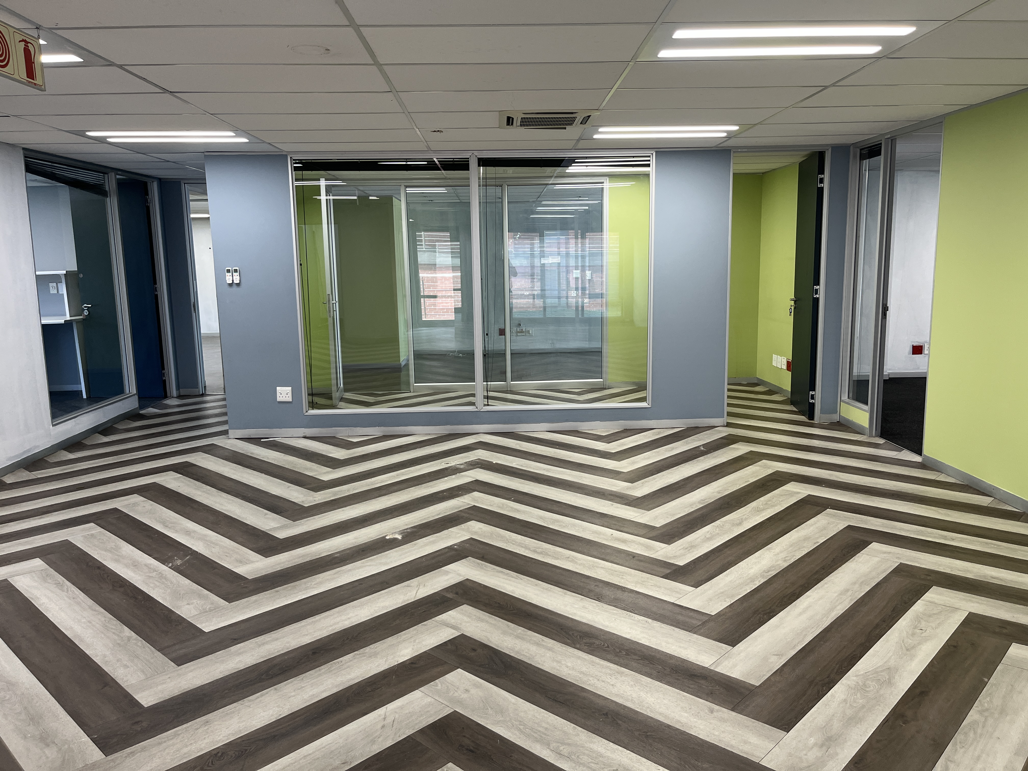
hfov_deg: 67.3
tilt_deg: -9.0
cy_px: 386
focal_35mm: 26
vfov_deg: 53.1
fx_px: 772
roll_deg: +0.9
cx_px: 514
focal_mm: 5.1
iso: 100
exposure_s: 1/100
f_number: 1.6
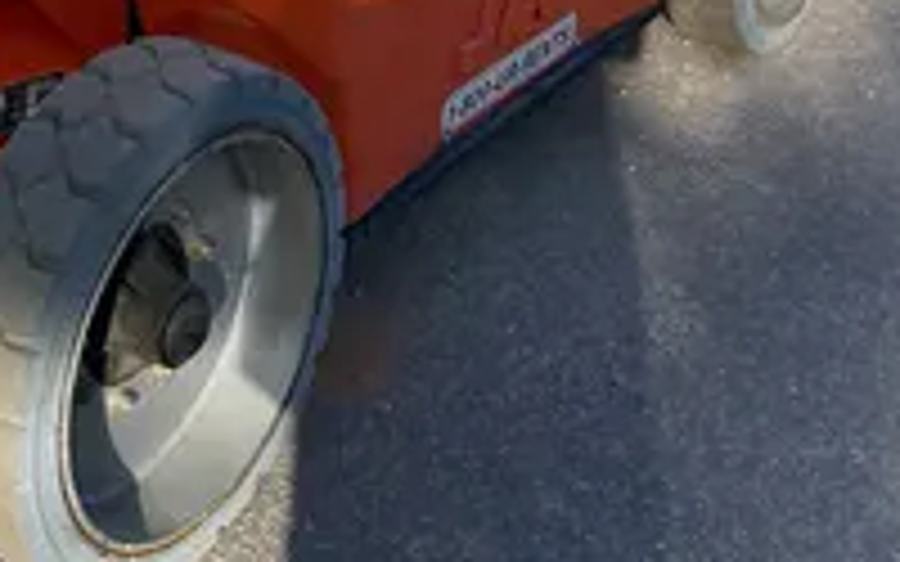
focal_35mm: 76
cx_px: 130
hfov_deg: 26.4
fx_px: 1864
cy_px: -303
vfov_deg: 15.7
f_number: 1.6
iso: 50
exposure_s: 1/2564
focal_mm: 4.2
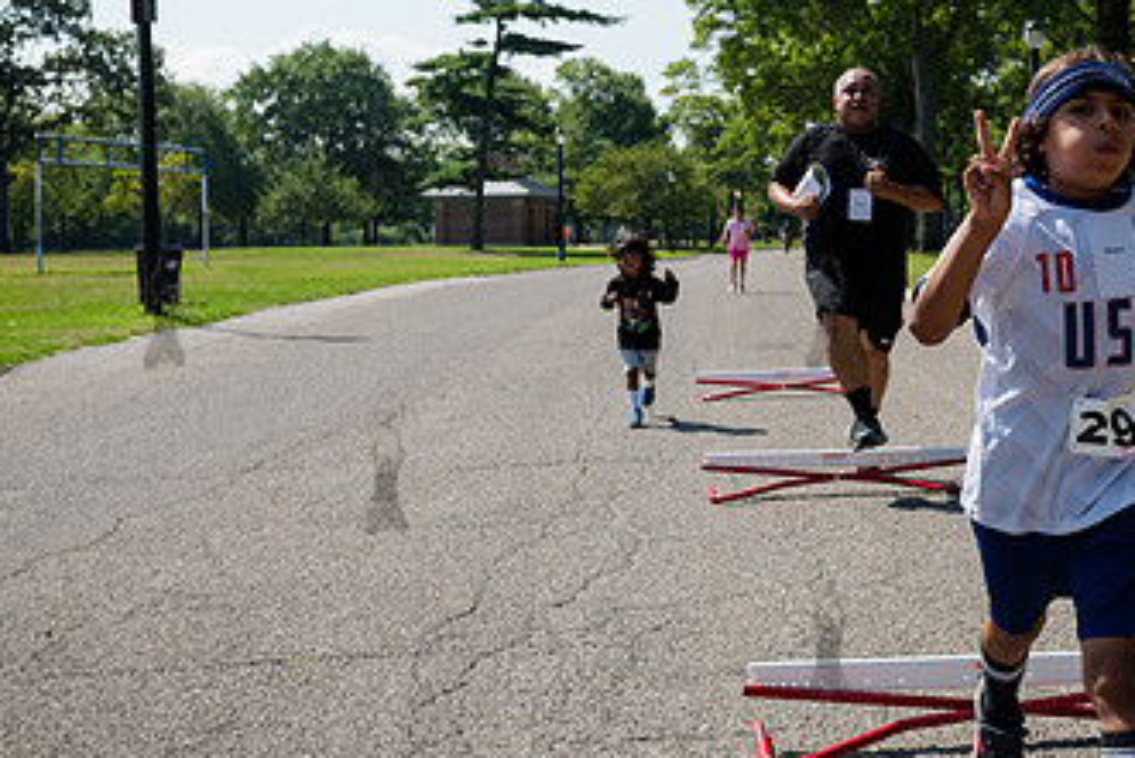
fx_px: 1766
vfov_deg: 24.2
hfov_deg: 35.0
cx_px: 826
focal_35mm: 56
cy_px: 307
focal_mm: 32
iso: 400
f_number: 5
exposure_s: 1/1600
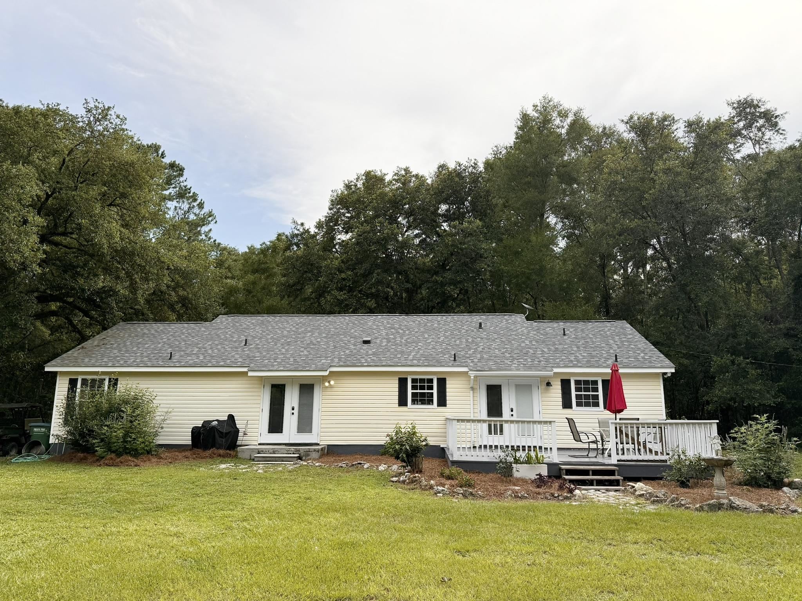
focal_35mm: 24
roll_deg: -0.1
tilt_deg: +11.4
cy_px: 300
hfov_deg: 71.6
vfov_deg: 56.8
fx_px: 556
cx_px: 401
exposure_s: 1/4975
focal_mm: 6.76
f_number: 1.78
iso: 100
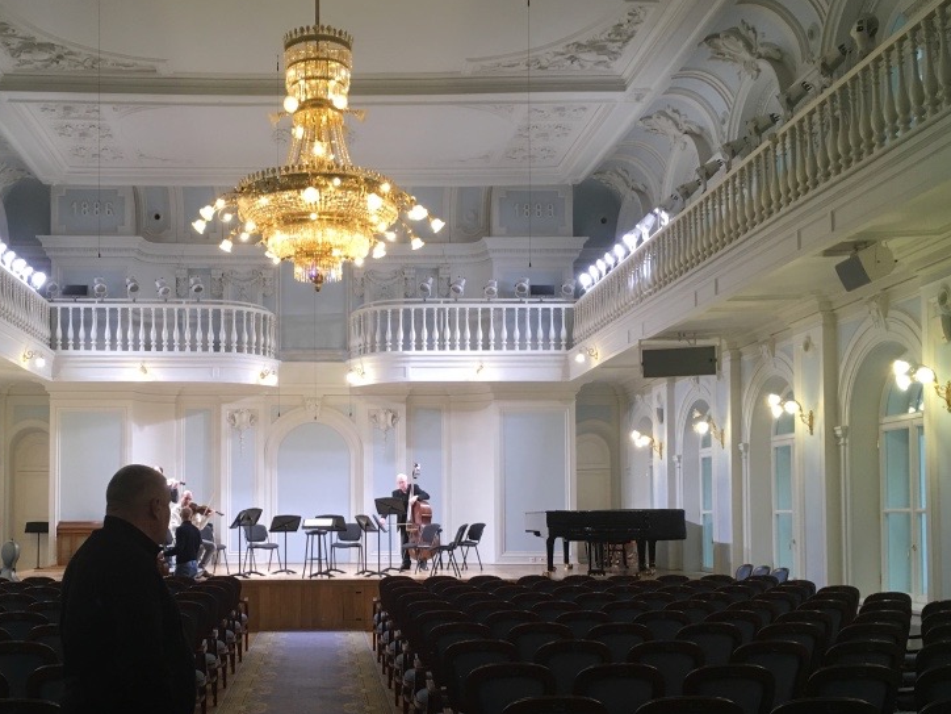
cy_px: 467
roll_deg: +1.6
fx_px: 1126
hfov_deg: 45.3
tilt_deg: +2.6
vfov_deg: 34.9
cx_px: 343
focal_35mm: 41
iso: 125
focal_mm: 4.15
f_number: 2.2
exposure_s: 1/33
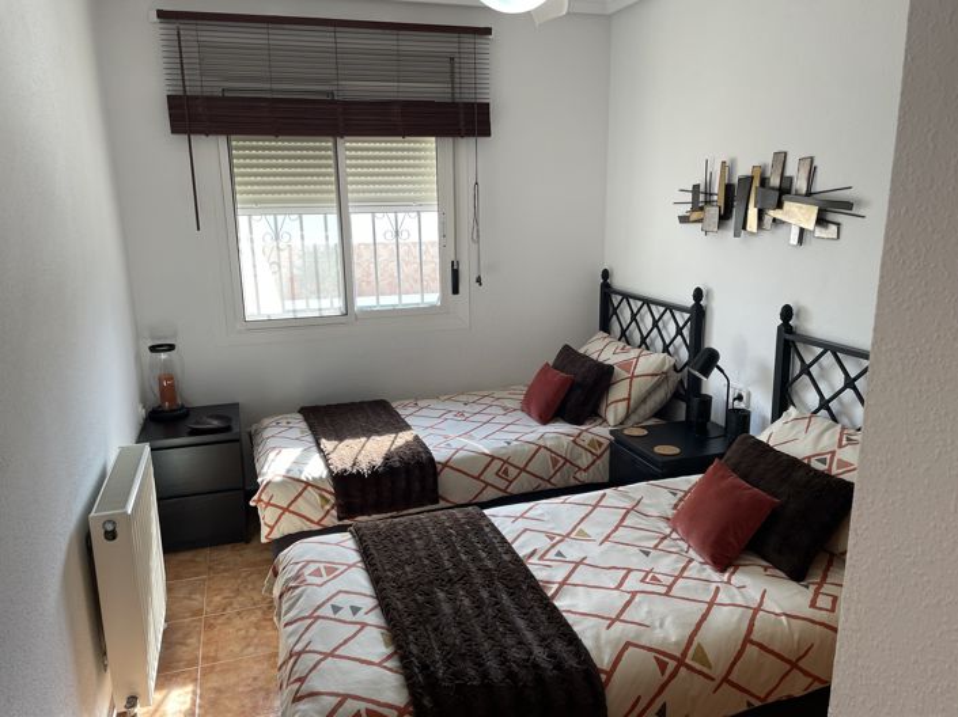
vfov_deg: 53.0
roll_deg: +1.5
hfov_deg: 67.3
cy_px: 358
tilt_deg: -13.7
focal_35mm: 26
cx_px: 479
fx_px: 719
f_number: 1.6
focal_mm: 4.2
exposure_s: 1/103
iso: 32
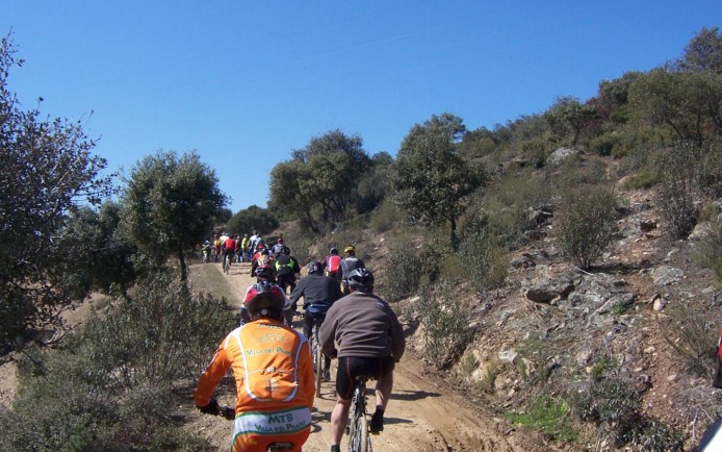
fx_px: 866
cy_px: 263
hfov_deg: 45.3
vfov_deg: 29.2
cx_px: 367
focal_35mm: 44
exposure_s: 1/500
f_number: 4.5
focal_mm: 6.2
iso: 80
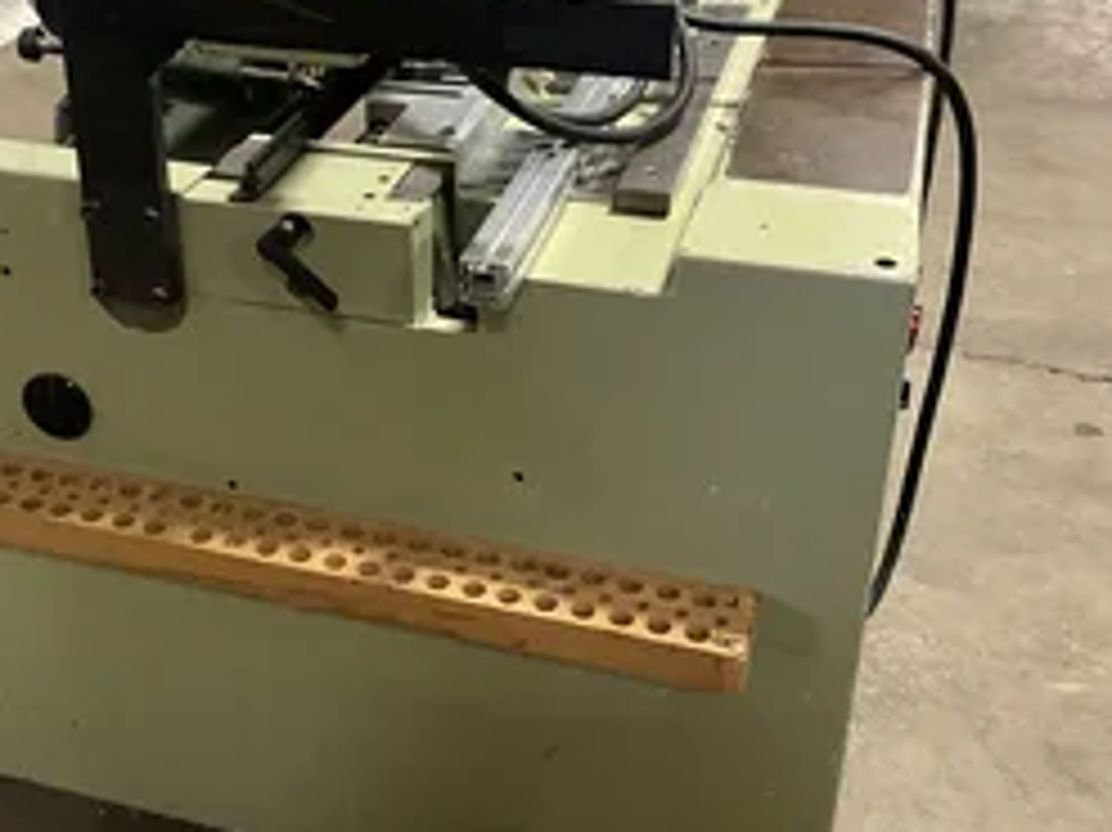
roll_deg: +0.8
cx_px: 414
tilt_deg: -27.6
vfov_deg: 30.7
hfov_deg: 40.2
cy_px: 288
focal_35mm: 47
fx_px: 1509
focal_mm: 3
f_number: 1.8
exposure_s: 1/60
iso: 250
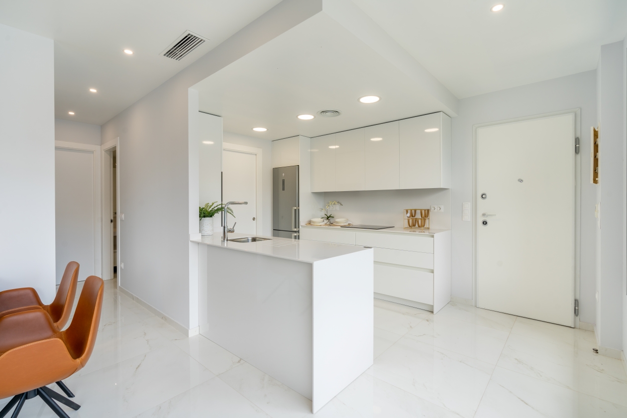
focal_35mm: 16
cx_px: 314
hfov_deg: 96.7
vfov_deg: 73.7
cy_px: 209
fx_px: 279
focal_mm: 16
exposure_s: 1/13
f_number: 9
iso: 100
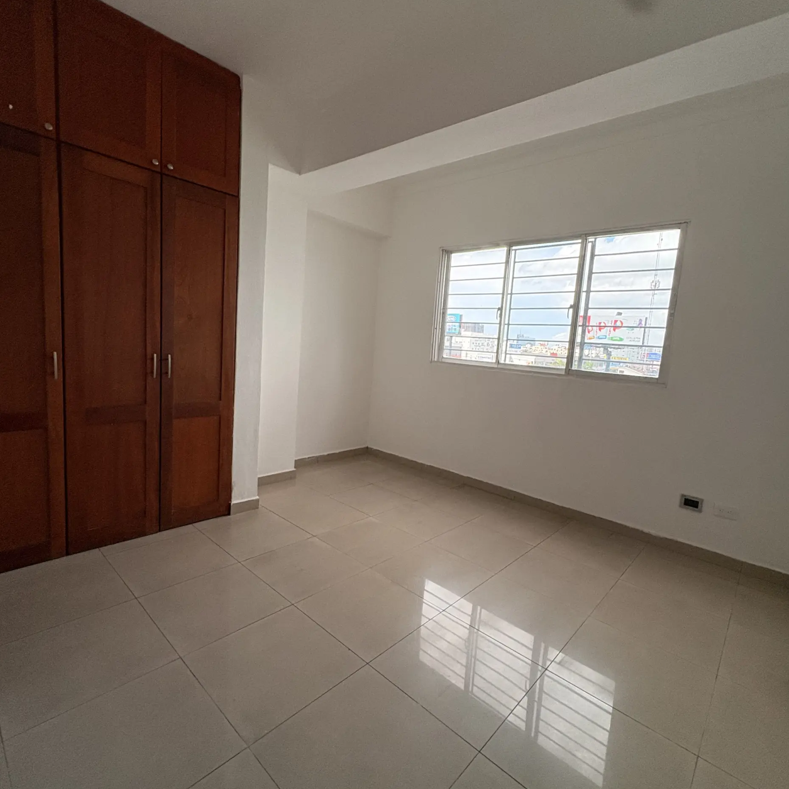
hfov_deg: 84.0
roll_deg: -4.0
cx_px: 393
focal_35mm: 17
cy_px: 391
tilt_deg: -5.9
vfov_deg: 84.0
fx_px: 438
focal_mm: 2.22
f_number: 2.2
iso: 250
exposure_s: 1/60
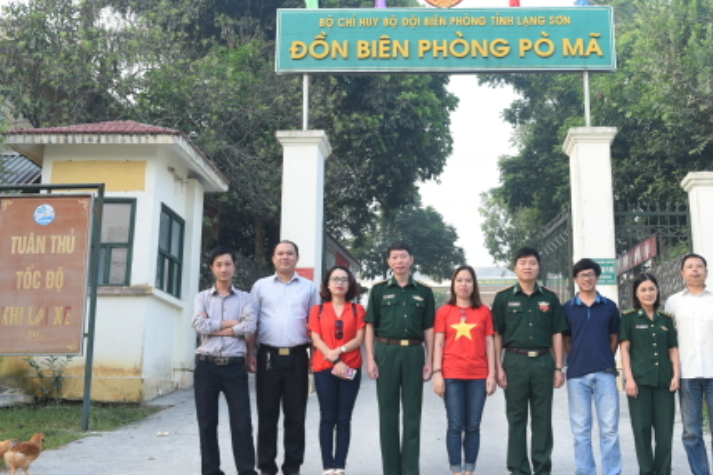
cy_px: 208
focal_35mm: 45
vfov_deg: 29.8
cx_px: 421
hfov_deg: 43.4
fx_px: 891
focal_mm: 35
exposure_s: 1/125
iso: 400
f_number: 5
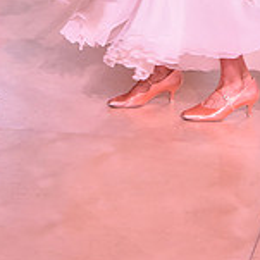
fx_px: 1836
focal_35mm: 216
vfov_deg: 7.9
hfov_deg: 8.1
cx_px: 120
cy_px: -183
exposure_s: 1/250
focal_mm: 66
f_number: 6.3
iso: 2500
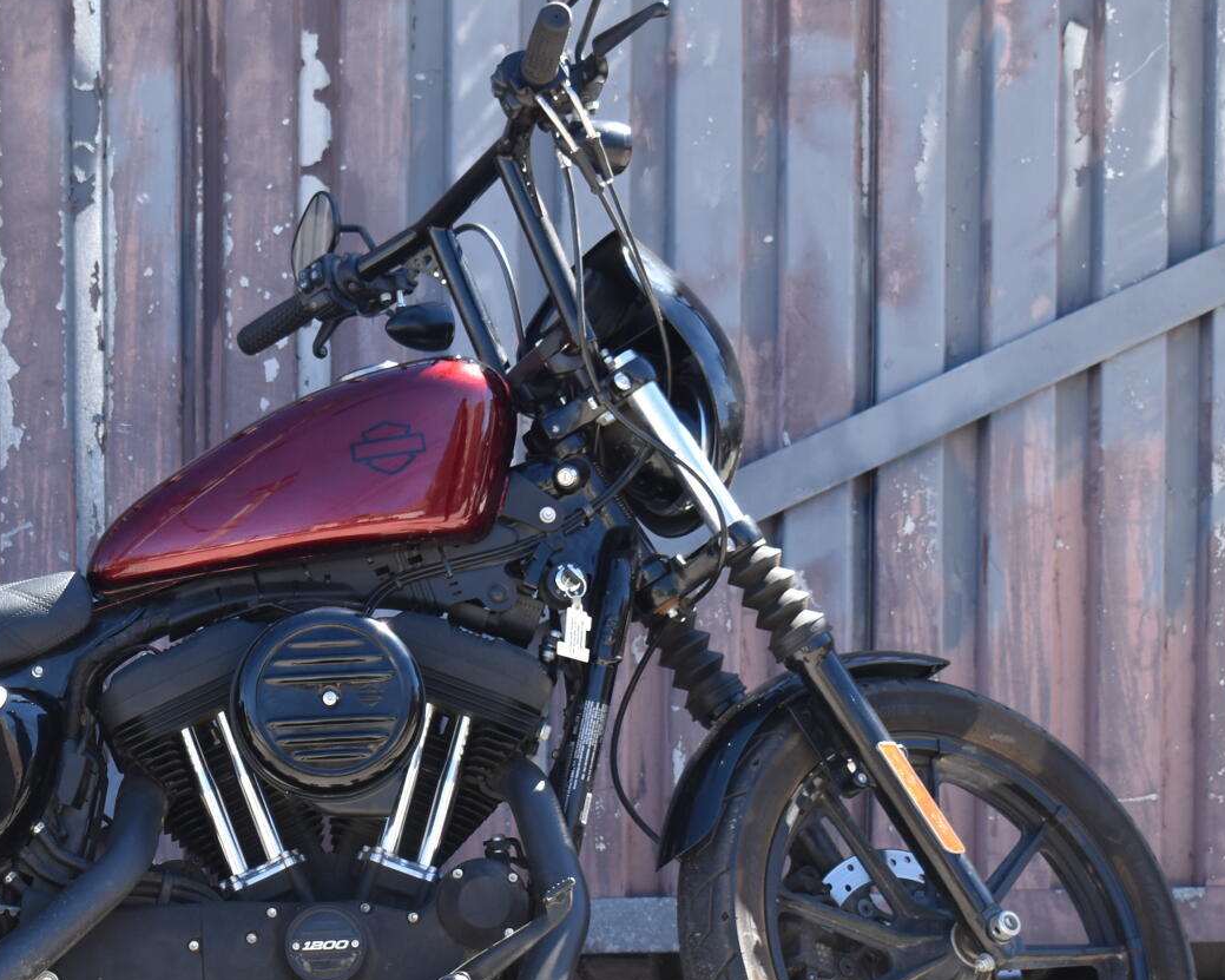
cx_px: 246
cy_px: 641
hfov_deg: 18.5
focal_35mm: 103
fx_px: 3734
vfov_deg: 14.9
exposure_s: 1/250
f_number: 5.6
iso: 250
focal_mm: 38
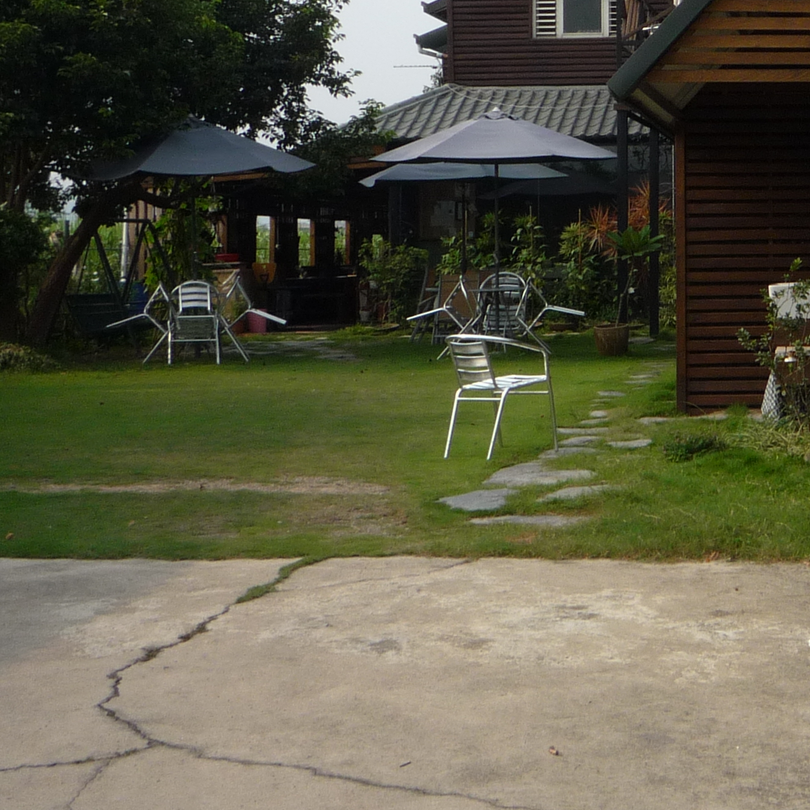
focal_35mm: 73
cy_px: 90
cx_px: 841
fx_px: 1933
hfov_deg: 22.6
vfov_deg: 23.1
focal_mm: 5.2
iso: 100
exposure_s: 1/400
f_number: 5.6
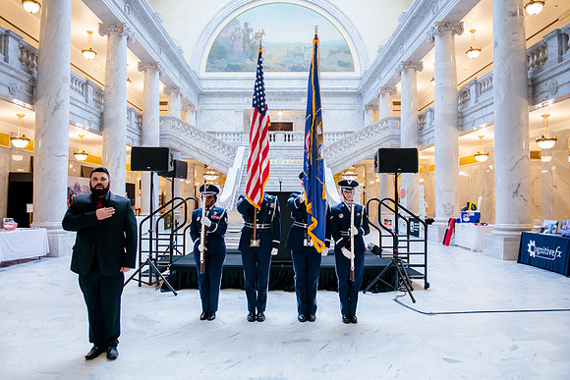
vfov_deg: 50.1
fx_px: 406
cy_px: 190
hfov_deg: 70.0
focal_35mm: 26
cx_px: 269
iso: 2500
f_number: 2.8
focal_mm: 24
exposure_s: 1/200
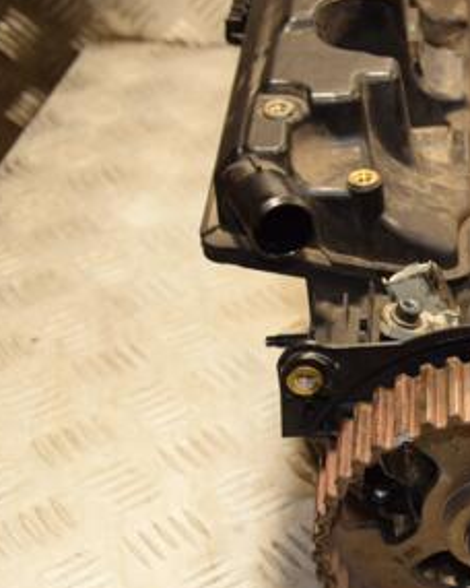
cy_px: 338
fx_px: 1548
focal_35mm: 89
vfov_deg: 21.5
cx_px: 571
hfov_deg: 16.5
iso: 800
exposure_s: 1/160
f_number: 5
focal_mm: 30
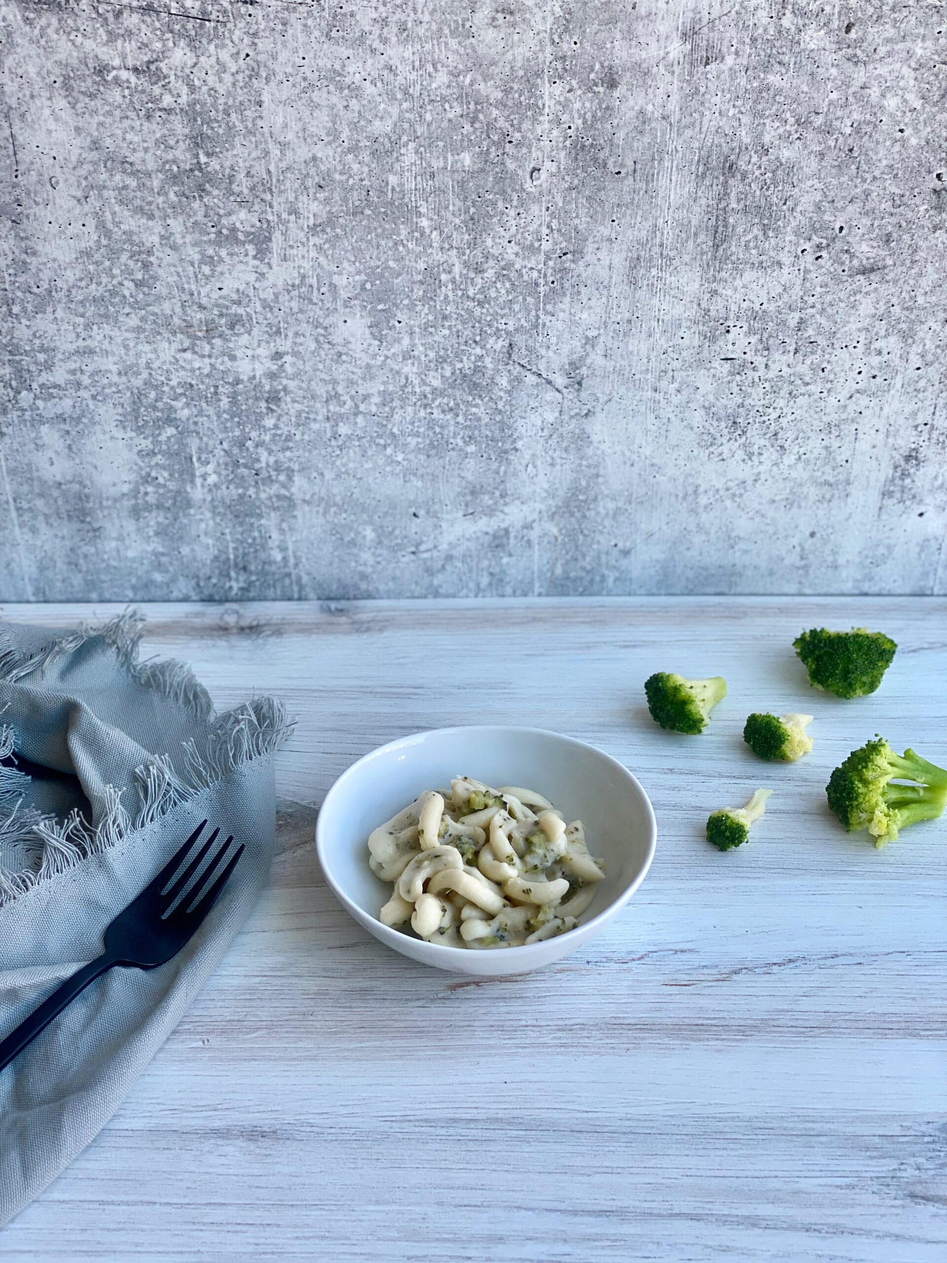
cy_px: 632
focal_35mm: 52
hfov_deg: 28.0
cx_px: 474
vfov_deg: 36.8
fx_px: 1897
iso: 32
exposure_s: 1/122
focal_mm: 6
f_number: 2
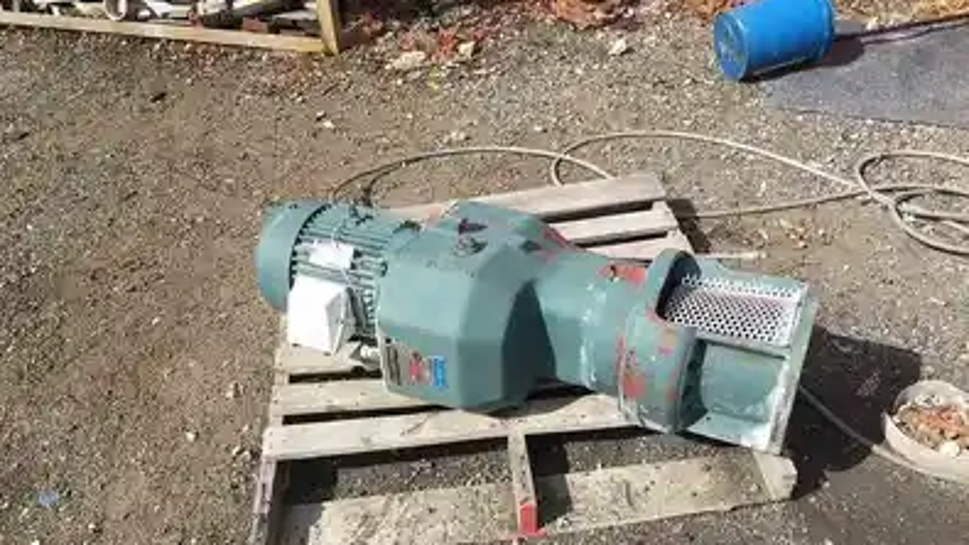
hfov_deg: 61.0
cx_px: 488
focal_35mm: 32
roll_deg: +3.7
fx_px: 822
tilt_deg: -38.7
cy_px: 361
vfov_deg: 36.3
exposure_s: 1/1570
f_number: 2.2
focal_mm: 4.15
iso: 25
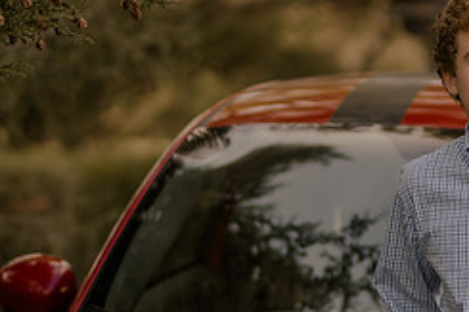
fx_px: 3919
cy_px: 245
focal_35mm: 301
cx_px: 337
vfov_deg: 4.6
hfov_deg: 6.8
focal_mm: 85
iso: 100
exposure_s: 1/800
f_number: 1.4
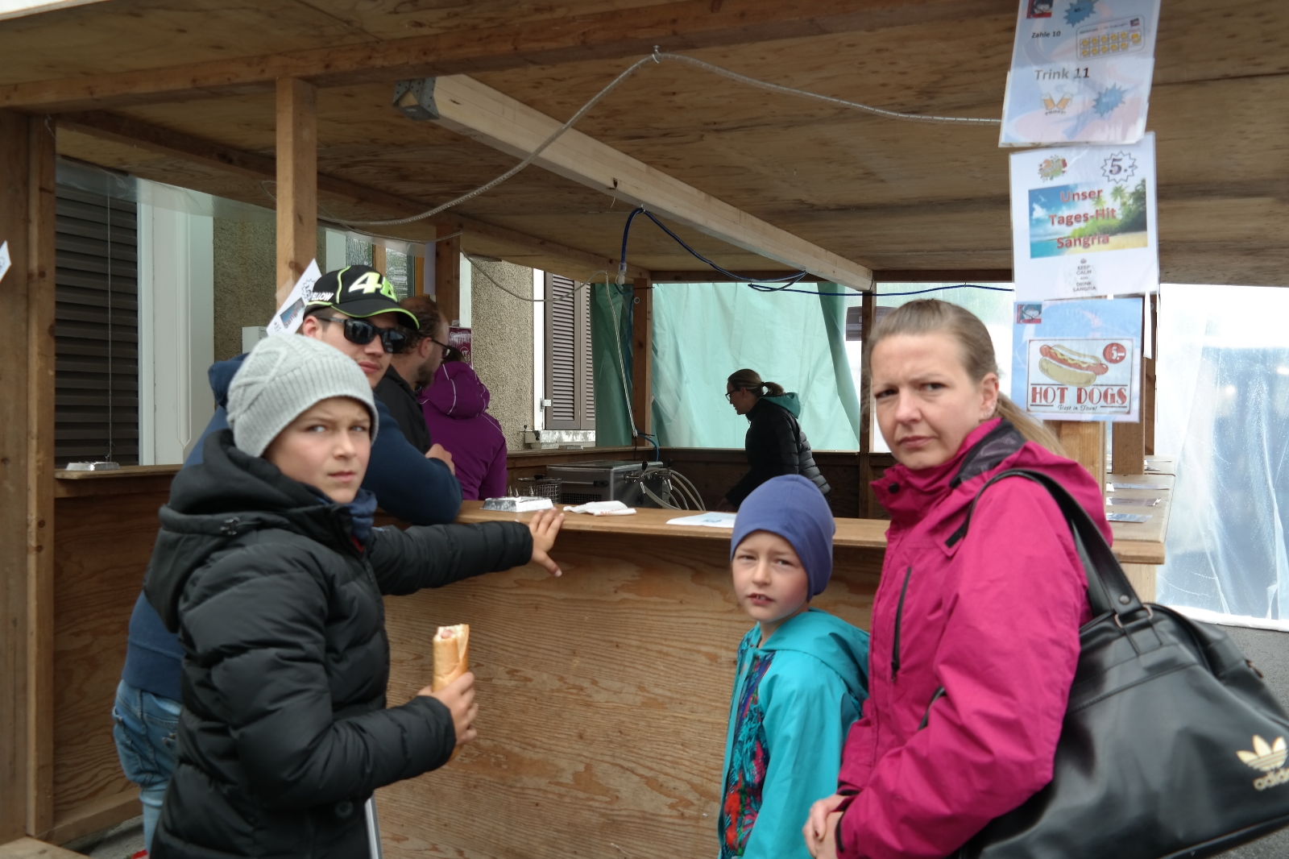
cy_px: 430
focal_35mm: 27
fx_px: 966
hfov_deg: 67.4
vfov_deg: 47.9
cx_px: 644
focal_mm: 18
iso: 100
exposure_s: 1/125
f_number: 4
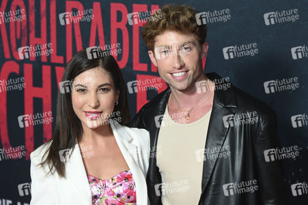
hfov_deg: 17.8
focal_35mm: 115
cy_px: 102
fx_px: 983
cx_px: 154
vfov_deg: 11.9
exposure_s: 1/100
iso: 1250
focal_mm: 115
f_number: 6.3
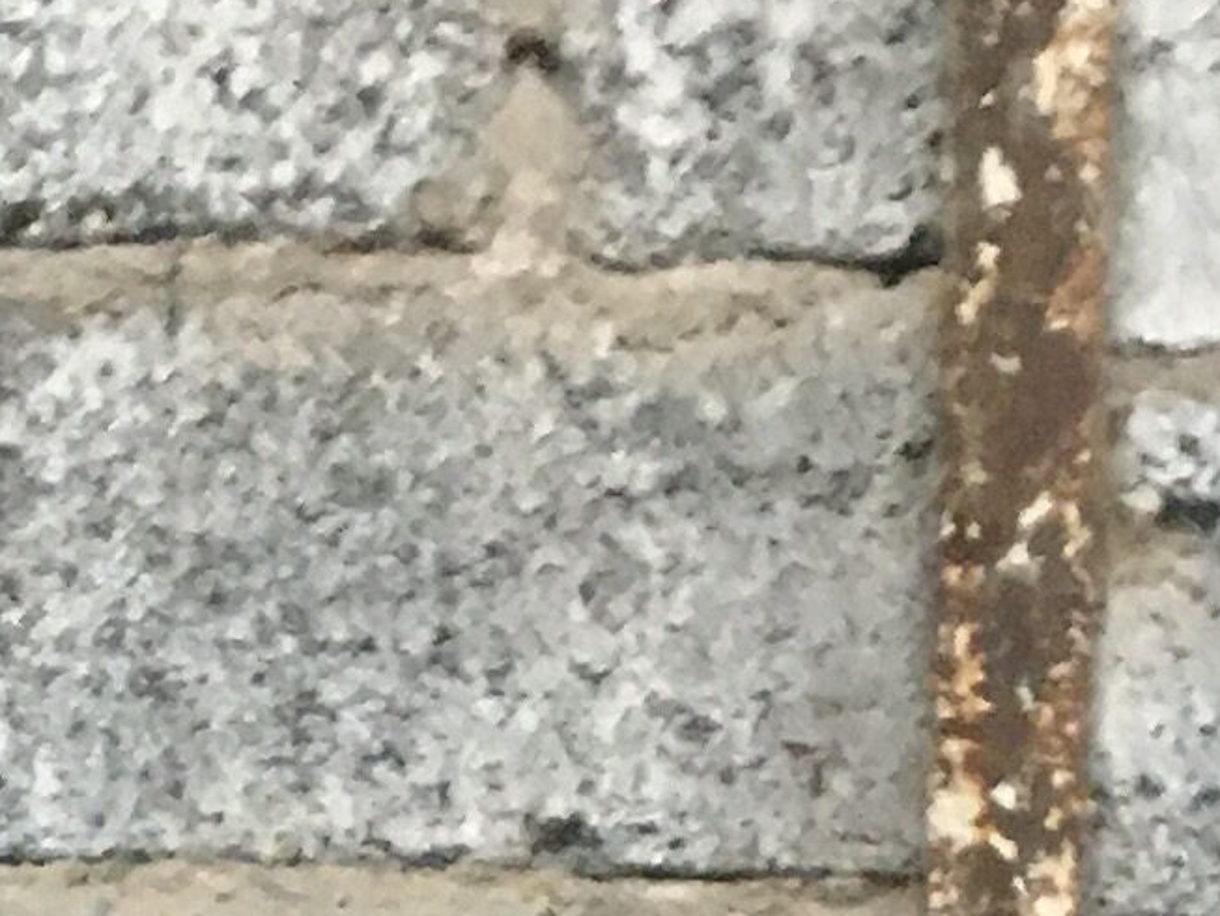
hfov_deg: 10.9
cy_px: 2247
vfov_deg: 7.7
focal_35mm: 179
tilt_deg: -16.7
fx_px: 6310
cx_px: -19
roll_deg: +0.8
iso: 200
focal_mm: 4.15
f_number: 2.2
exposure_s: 1/17
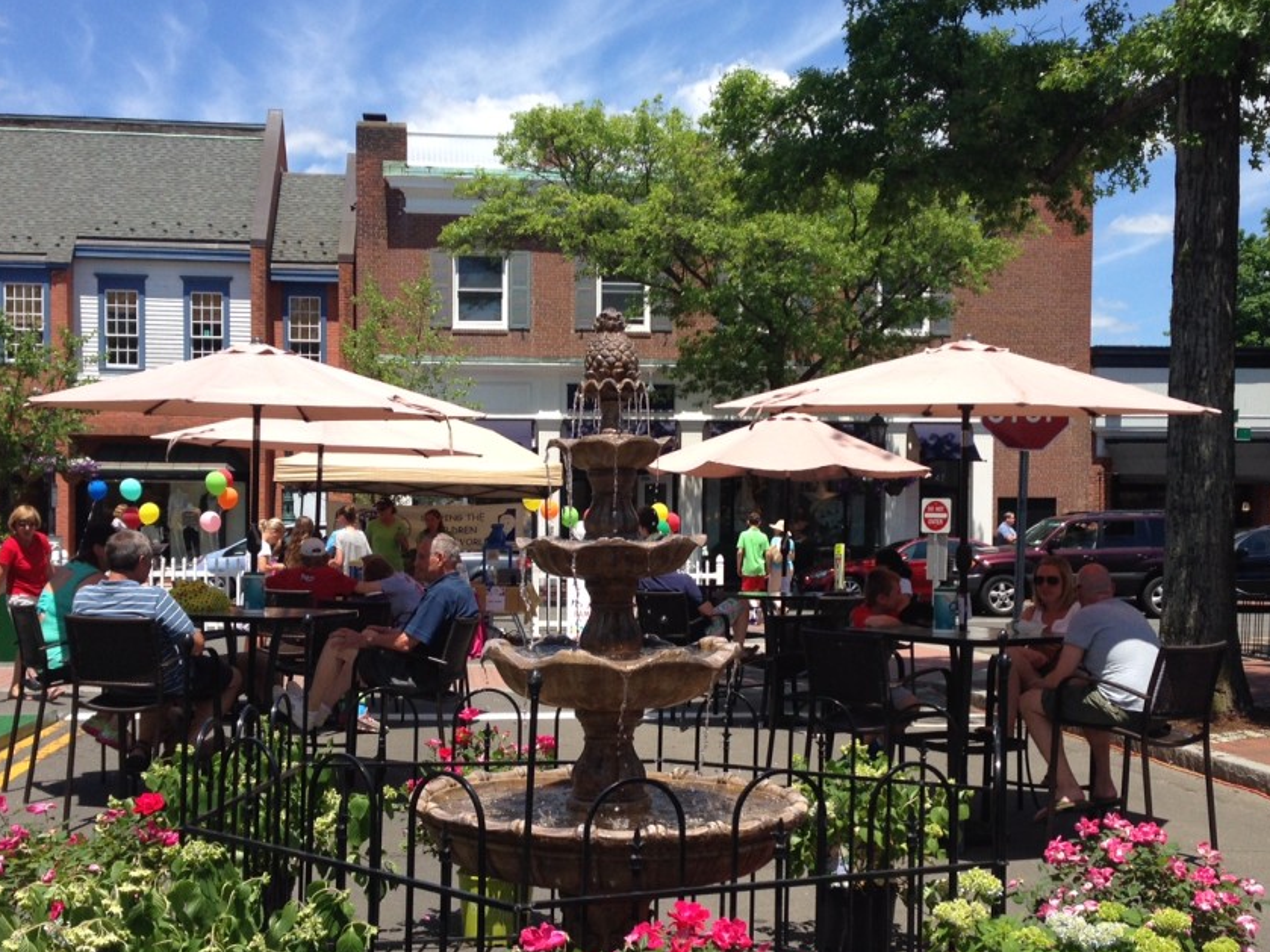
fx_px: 1687
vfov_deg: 31.4
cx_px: 661
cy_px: 564
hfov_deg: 41.2
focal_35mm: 46
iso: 50
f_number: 2.4
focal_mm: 4.12
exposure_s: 1/1261
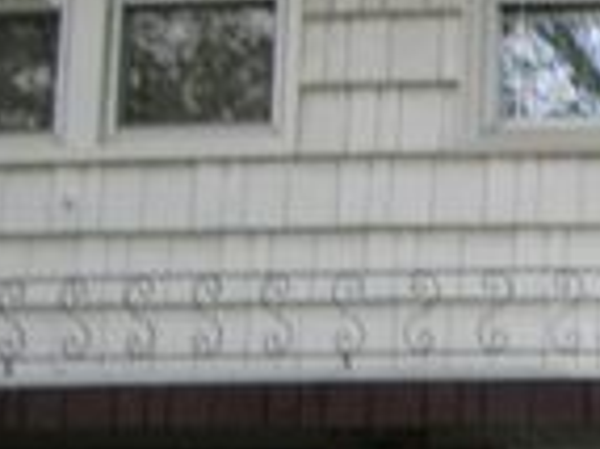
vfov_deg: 12.1
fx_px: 2113
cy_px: 348
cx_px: 982
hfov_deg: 14.7
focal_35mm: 122
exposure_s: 1/30
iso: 50
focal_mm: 5.8
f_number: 2.8
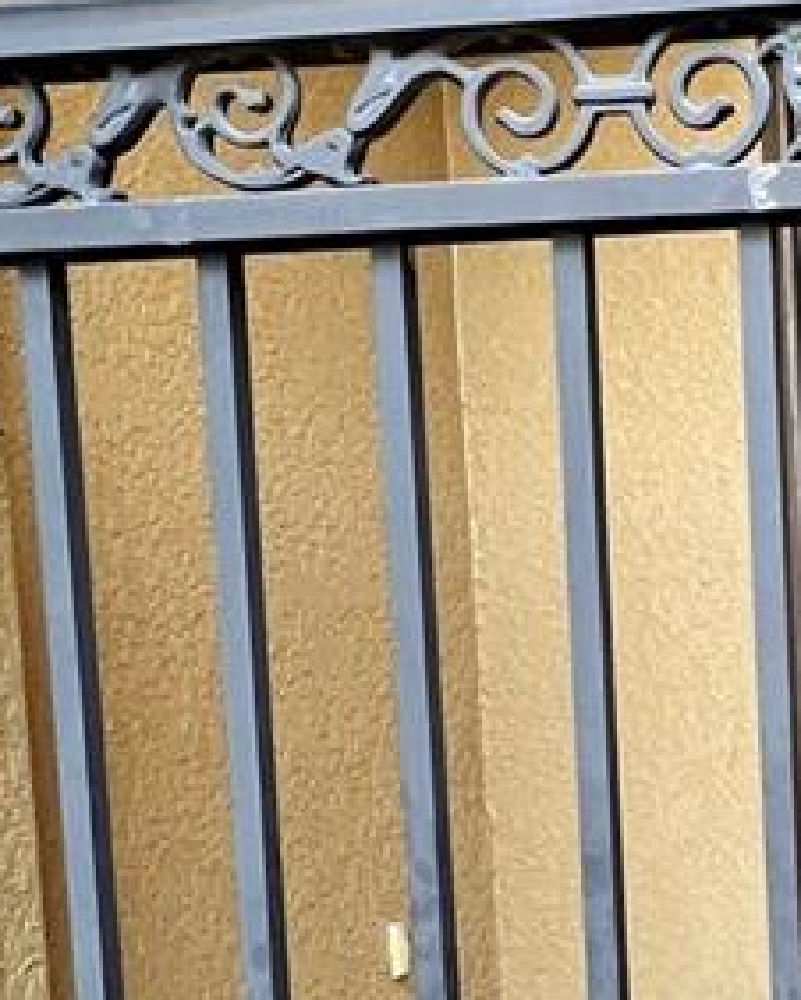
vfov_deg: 34.2
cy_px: 723
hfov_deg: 24.6
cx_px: 1031
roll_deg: +1.7
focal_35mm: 54
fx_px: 1598
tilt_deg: -5.8
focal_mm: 1.57
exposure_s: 1/99
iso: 125
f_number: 1.8
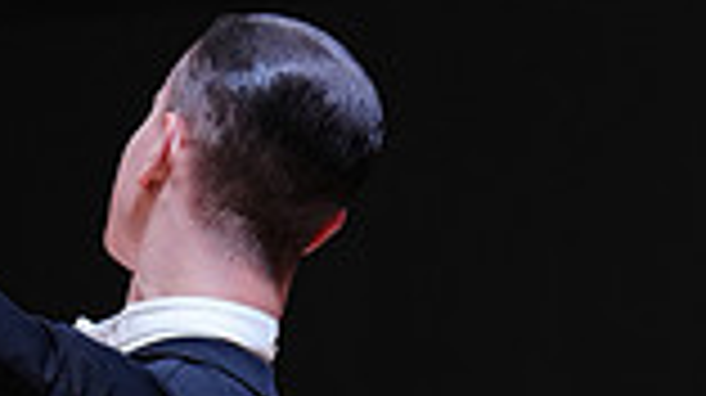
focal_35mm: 364
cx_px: 16
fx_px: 6808
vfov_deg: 3.3
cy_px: 1030
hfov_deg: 5.9
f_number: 2.8
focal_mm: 94
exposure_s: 1/500
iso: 1000
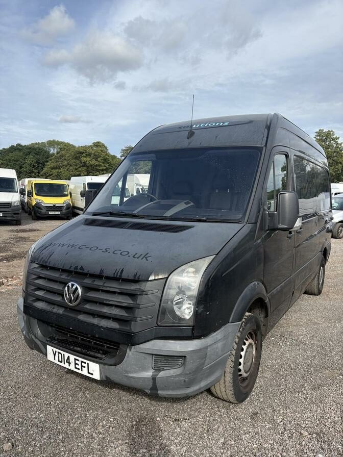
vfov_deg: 67.3
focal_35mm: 26
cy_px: 228
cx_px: 172
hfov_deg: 53.1
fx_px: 344
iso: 50
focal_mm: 5.96
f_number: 1.6
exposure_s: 1/3125
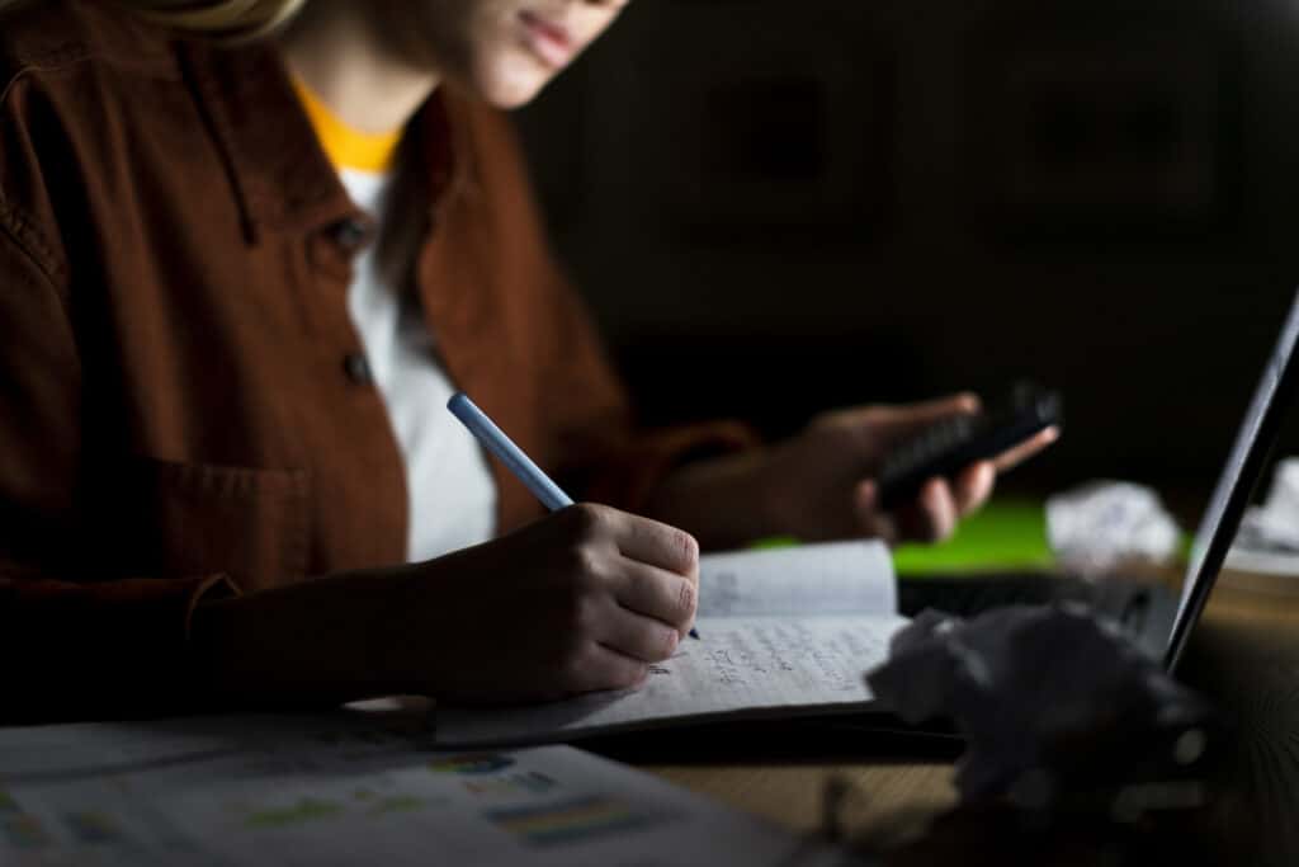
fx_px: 1804
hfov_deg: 39.6
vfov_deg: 27.0
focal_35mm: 50
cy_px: 434
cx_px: 650
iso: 500
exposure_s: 1/100
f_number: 2
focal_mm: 50
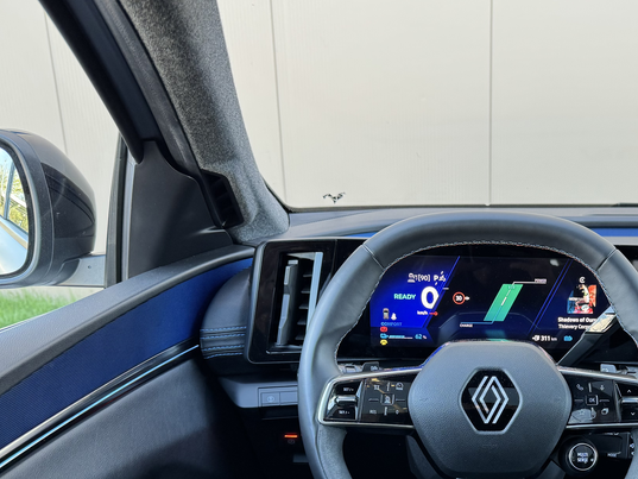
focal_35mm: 42
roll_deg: -1.4
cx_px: 530
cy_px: 402
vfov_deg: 33.1
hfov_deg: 42.3
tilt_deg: -19.9
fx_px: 774
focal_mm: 6.76
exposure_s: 1/82
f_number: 1.78
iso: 125
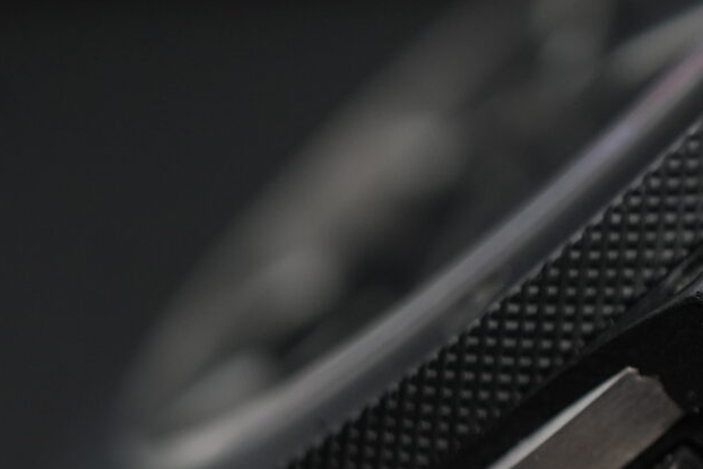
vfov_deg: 9.5
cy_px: 260
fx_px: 2812
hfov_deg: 13.7
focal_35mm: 144
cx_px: 936
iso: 400
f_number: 5
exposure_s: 1/250
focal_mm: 35
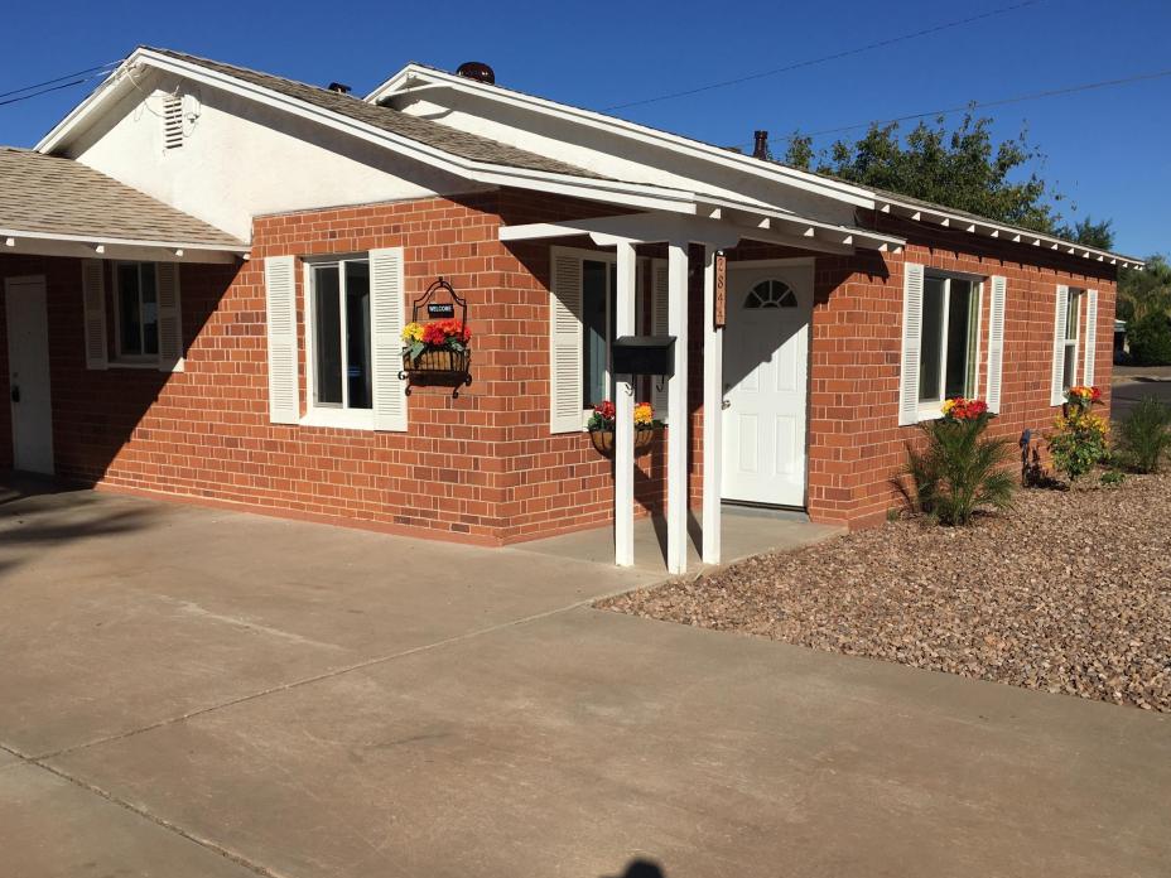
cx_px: 596
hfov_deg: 56.8
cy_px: 463
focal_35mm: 32
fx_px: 1083
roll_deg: -1.0
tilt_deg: -5.3
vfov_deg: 44.1
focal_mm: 4.15
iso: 25
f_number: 2.2
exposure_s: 1/4049
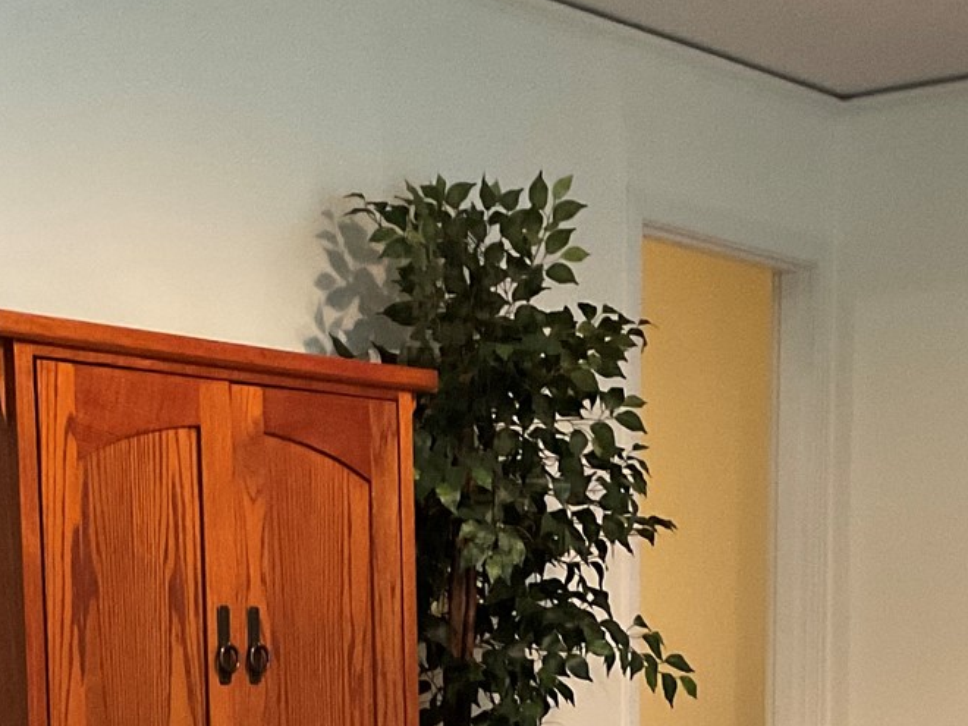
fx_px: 2517
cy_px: 821
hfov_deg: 21.8
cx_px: 453
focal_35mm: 90
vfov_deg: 15.9
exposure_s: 1/40
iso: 320
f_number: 1.8
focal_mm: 3
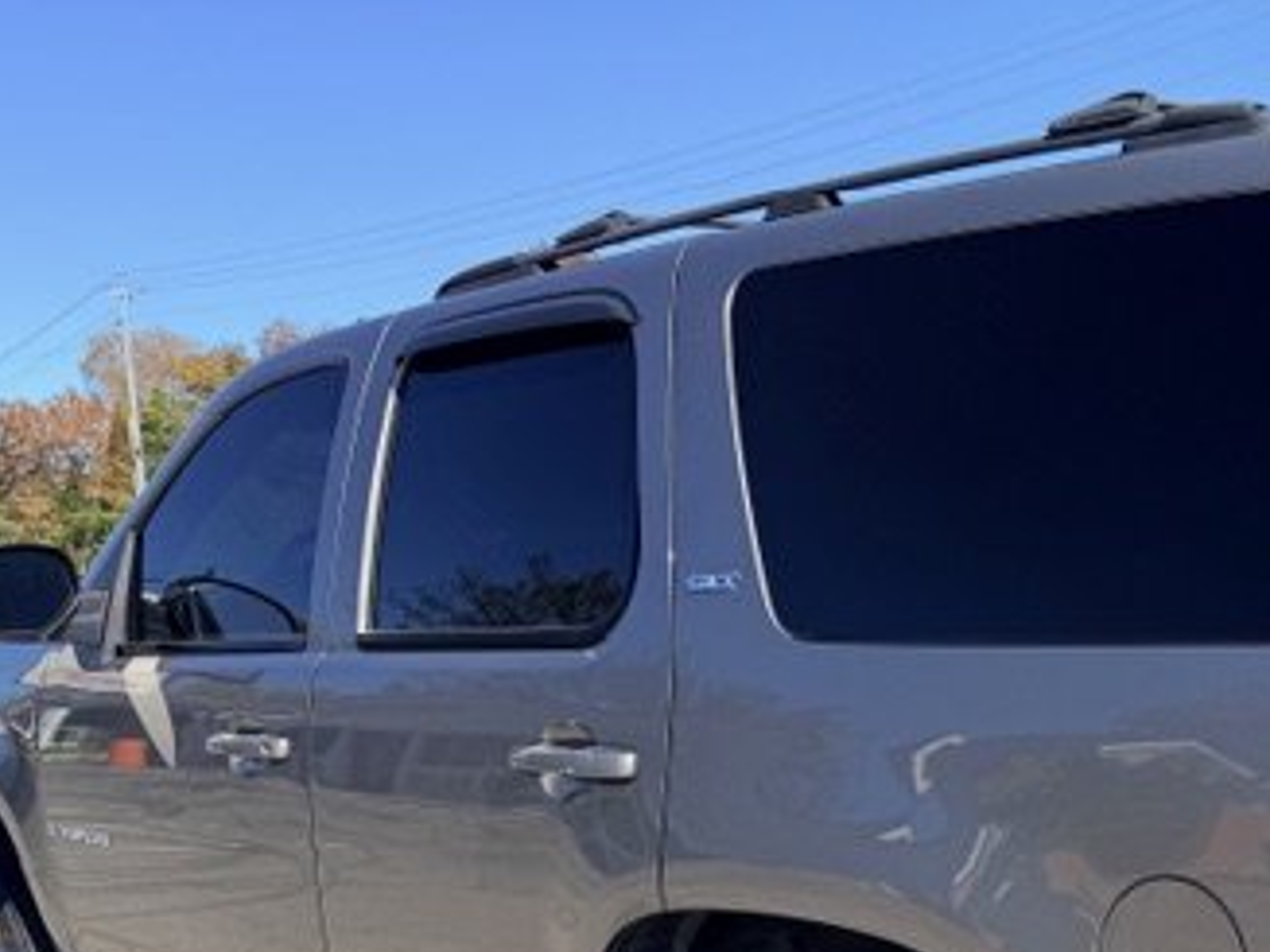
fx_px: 1724
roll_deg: +1.3
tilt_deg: -12.1
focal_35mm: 47
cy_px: 917
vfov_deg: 29.2
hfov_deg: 39.2
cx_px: 979
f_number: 1.78
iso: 80
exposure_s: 1/2445
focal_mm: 6.76
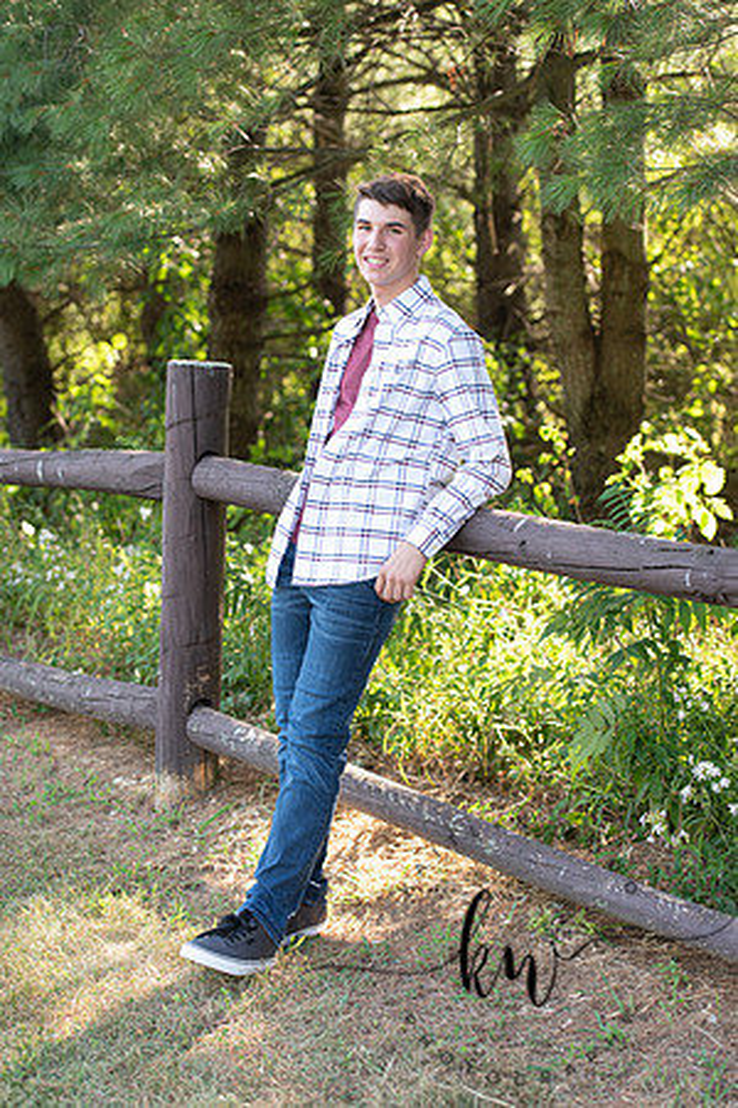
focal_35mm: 70
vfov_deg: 28.8
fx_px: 2152
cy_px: 554
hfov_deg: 19.5
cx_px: 369
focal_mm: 70
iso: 400
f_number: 3.2
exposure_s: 1/250
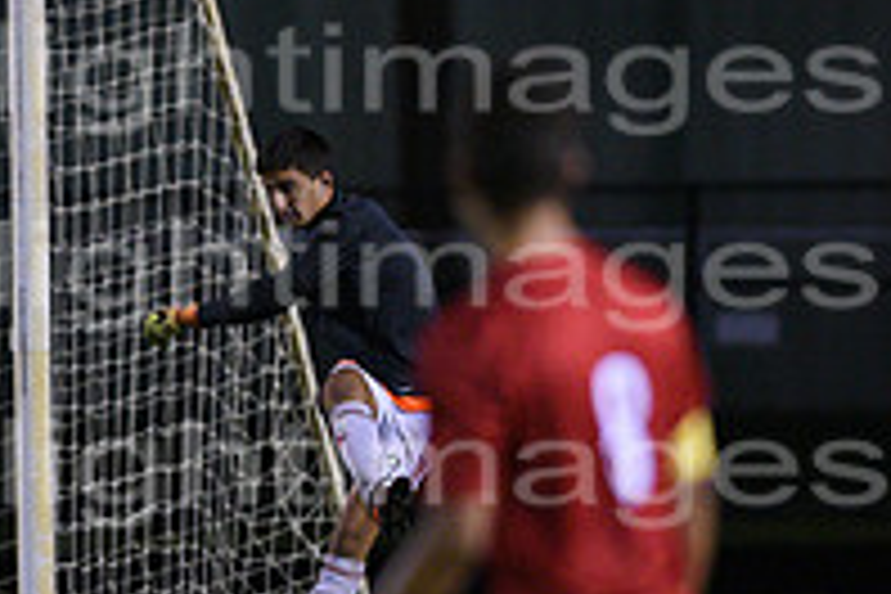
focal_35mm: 881
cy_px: 178
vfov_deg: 1.6
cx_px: 252
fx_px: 21803
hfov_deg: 2.3
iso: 8000
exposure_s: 1/800
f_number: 3.2
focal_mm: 300
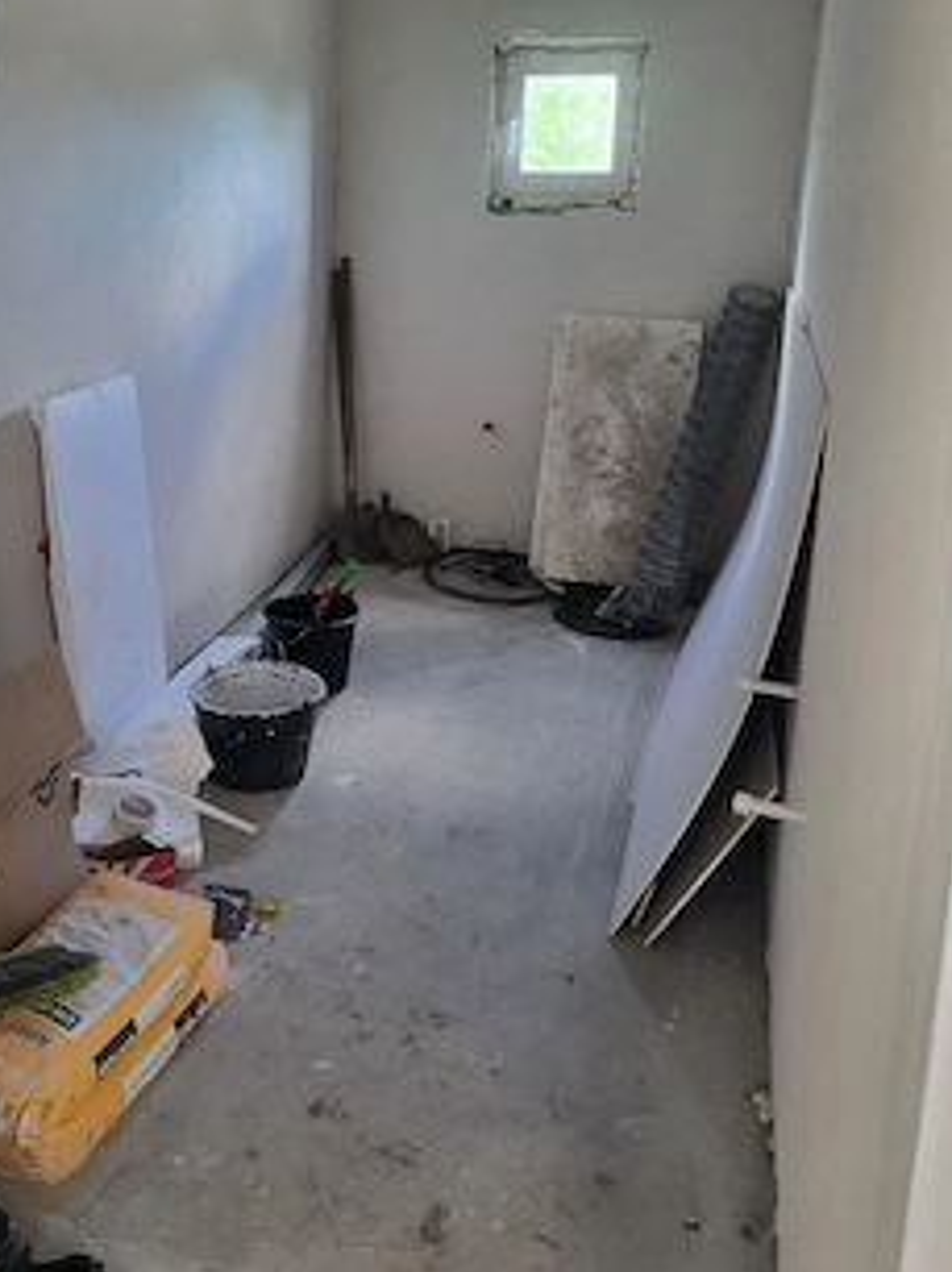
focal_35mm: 34
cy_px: 520
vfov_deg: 53.7
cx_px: 333
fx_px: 1248
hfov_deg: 41.3
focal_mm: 5.4
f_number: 1.8
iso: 320
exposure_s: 1/50.3
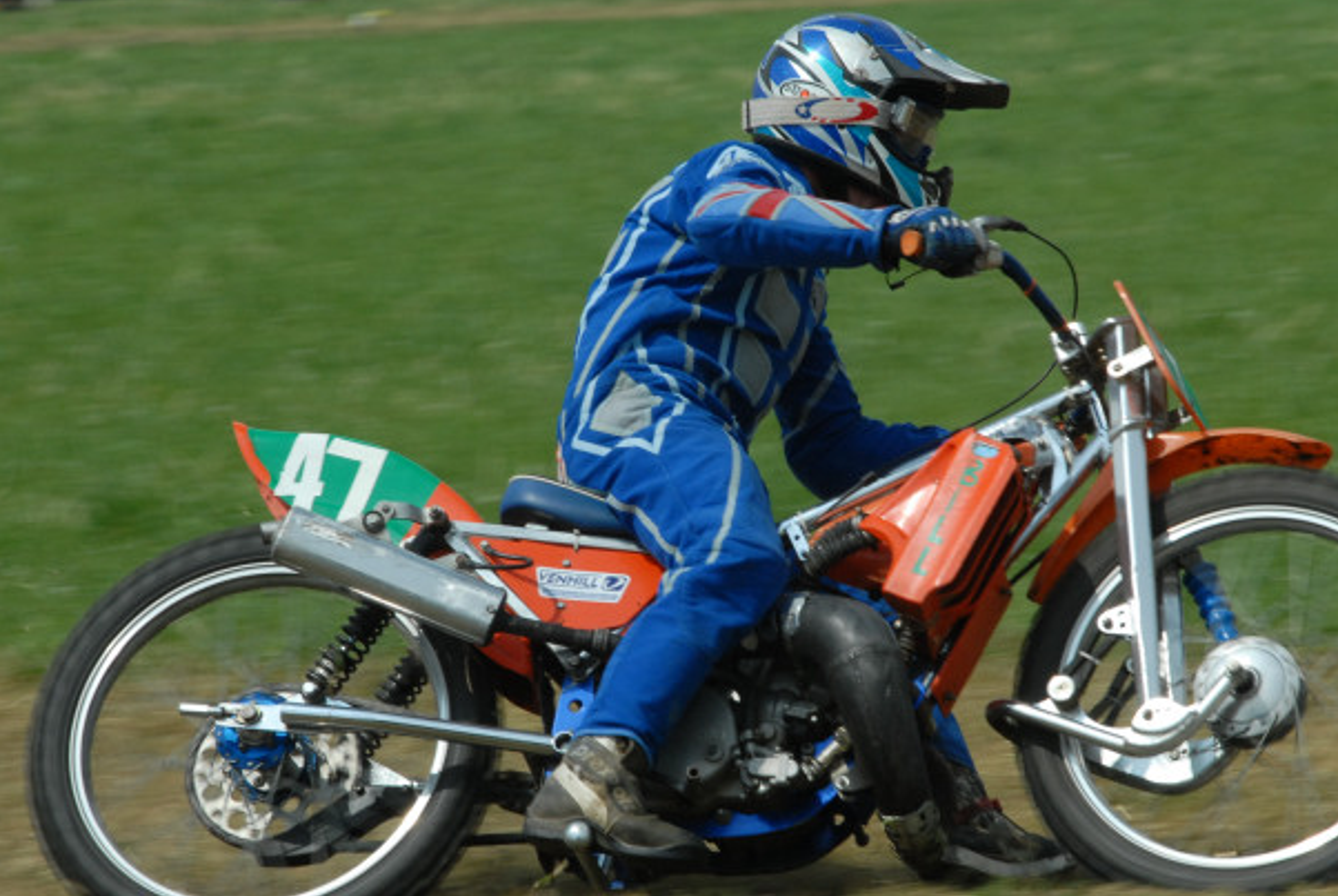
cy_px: 478
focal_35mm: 399
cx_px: 705
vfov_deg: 3.5
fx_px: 14847
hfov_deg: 5.2
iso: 400
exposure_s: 1/320
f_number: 13
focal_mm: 200
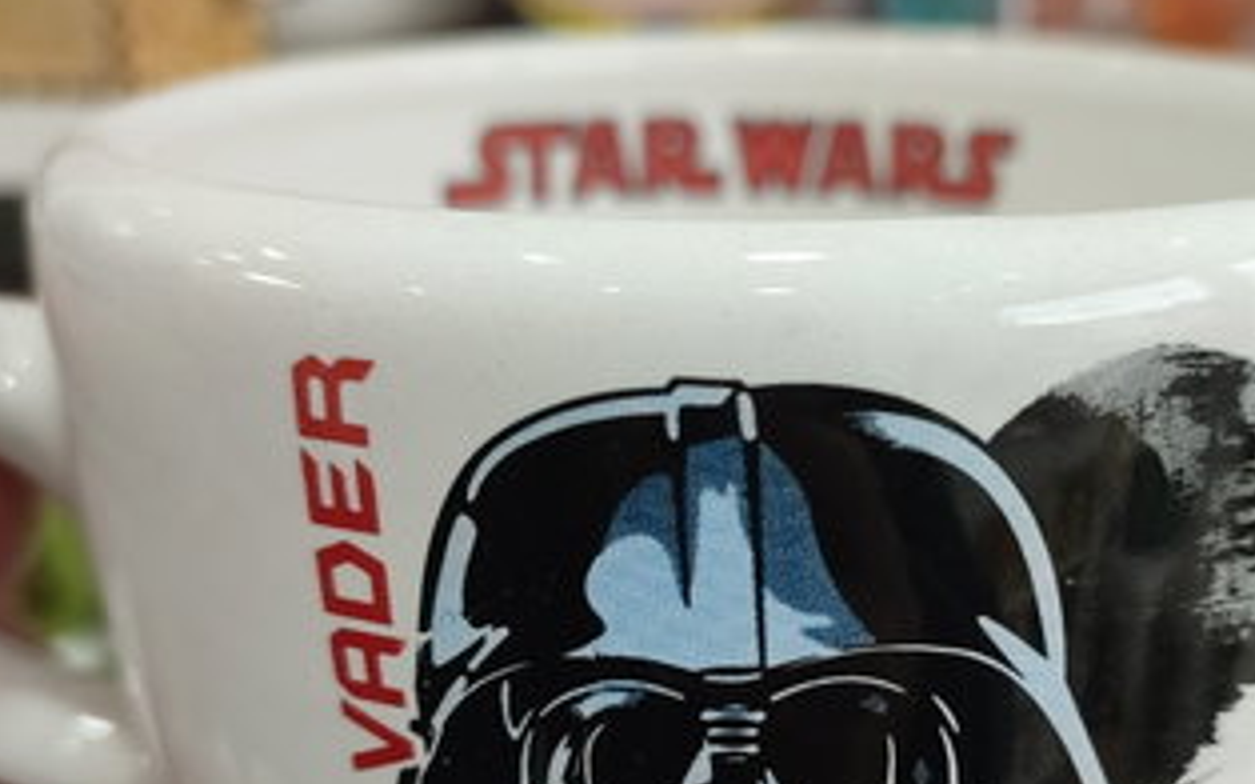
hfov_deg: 44.0
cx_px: 779
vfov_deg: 28.3
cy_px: 562
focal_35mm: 45
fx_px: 1539
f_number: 1.9
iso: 236
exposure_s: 1/33
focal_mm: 6.04
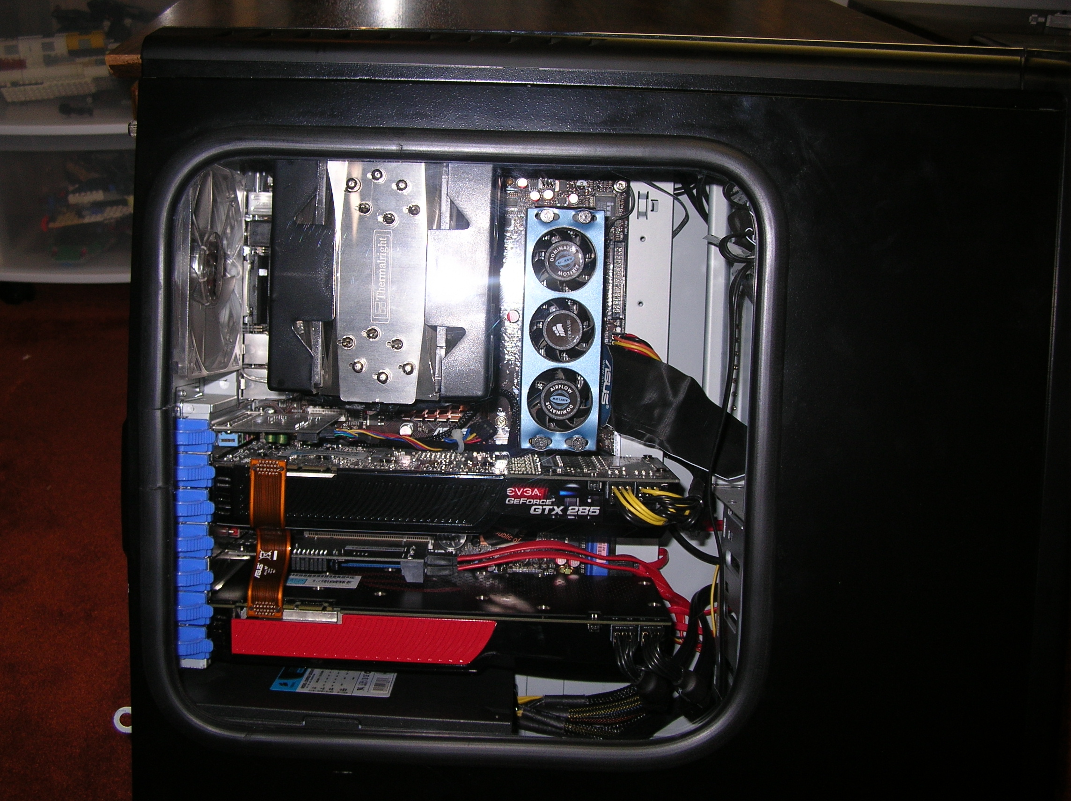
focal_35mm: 36
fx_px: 1113
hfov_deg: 51.4
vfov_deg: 39.6
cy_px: 400
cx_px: 536
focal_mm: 6
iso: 50
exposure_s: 1/60.1
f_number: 2.7
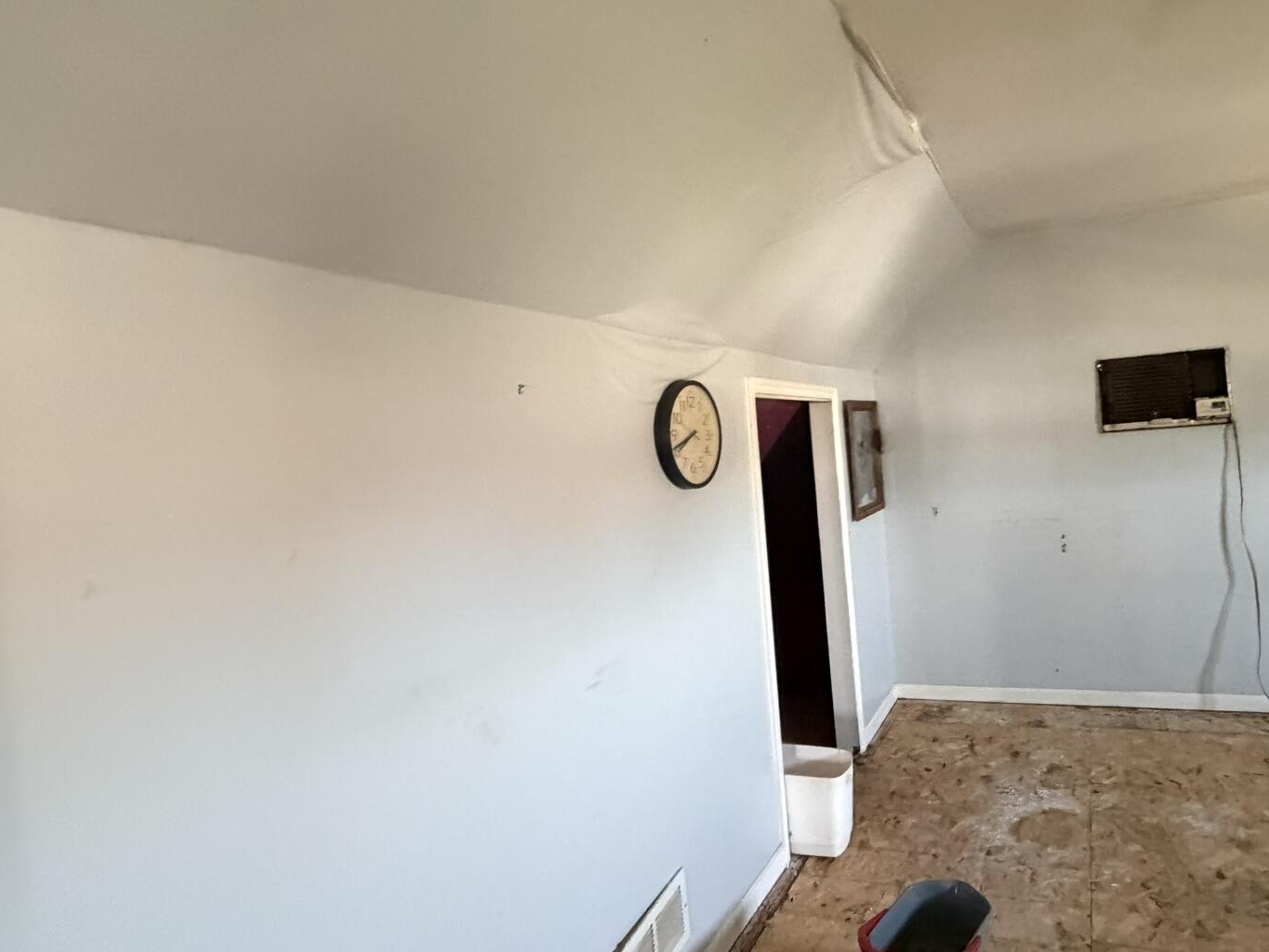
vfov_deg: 63.4
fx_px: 770
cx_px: 830
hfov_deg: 76.8
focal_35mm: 21
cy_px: 444
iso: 800
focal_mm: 2.22
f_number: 2.2
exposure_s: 1/60
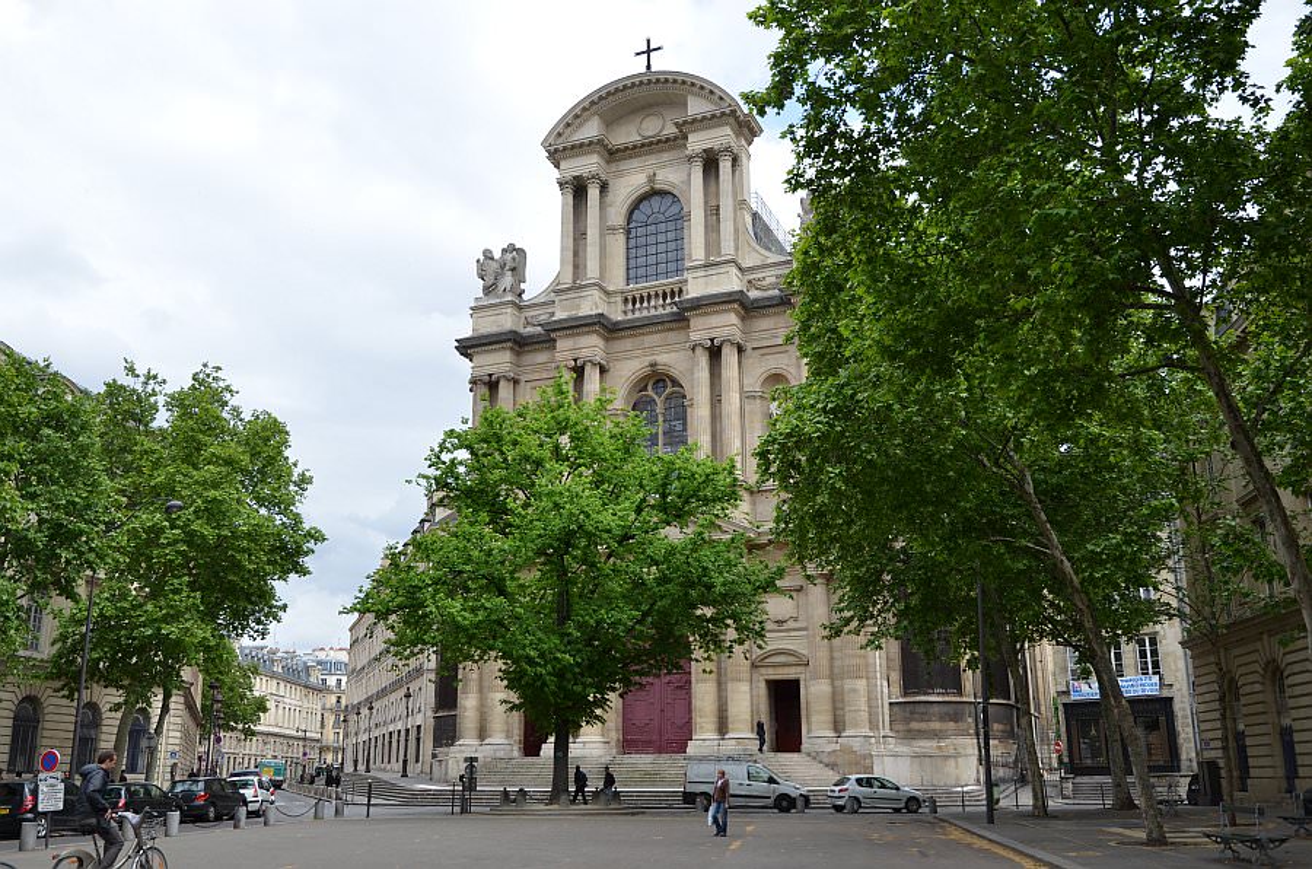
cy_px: 434
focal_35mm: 33
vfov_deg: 39.8
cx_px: 656
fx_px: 1200
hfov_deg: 57.3
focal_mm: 22
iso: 100
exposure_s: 1/200
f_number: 7.1
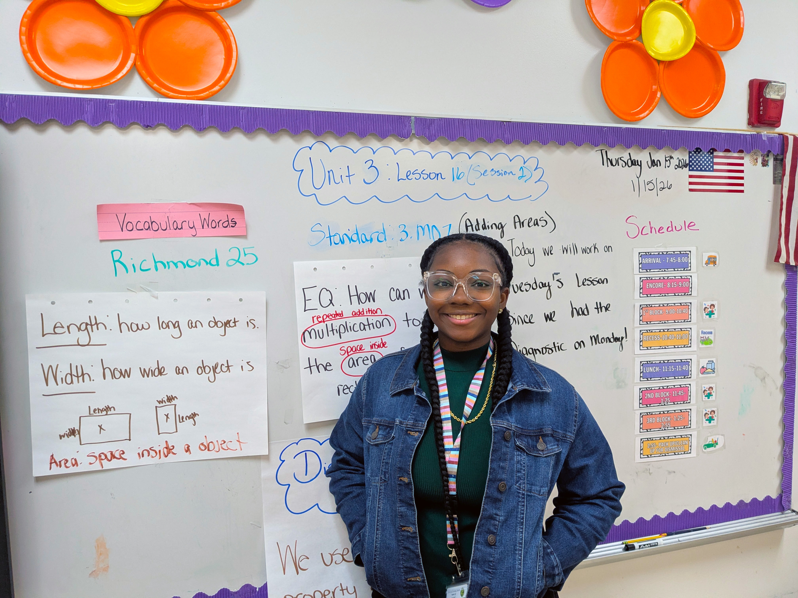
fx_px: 622
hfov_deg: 65.3
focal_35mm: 27
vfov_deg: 51.4
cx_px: 399
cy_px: 299
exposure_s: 1/40
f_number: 1.73
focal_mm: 4.38
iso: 164
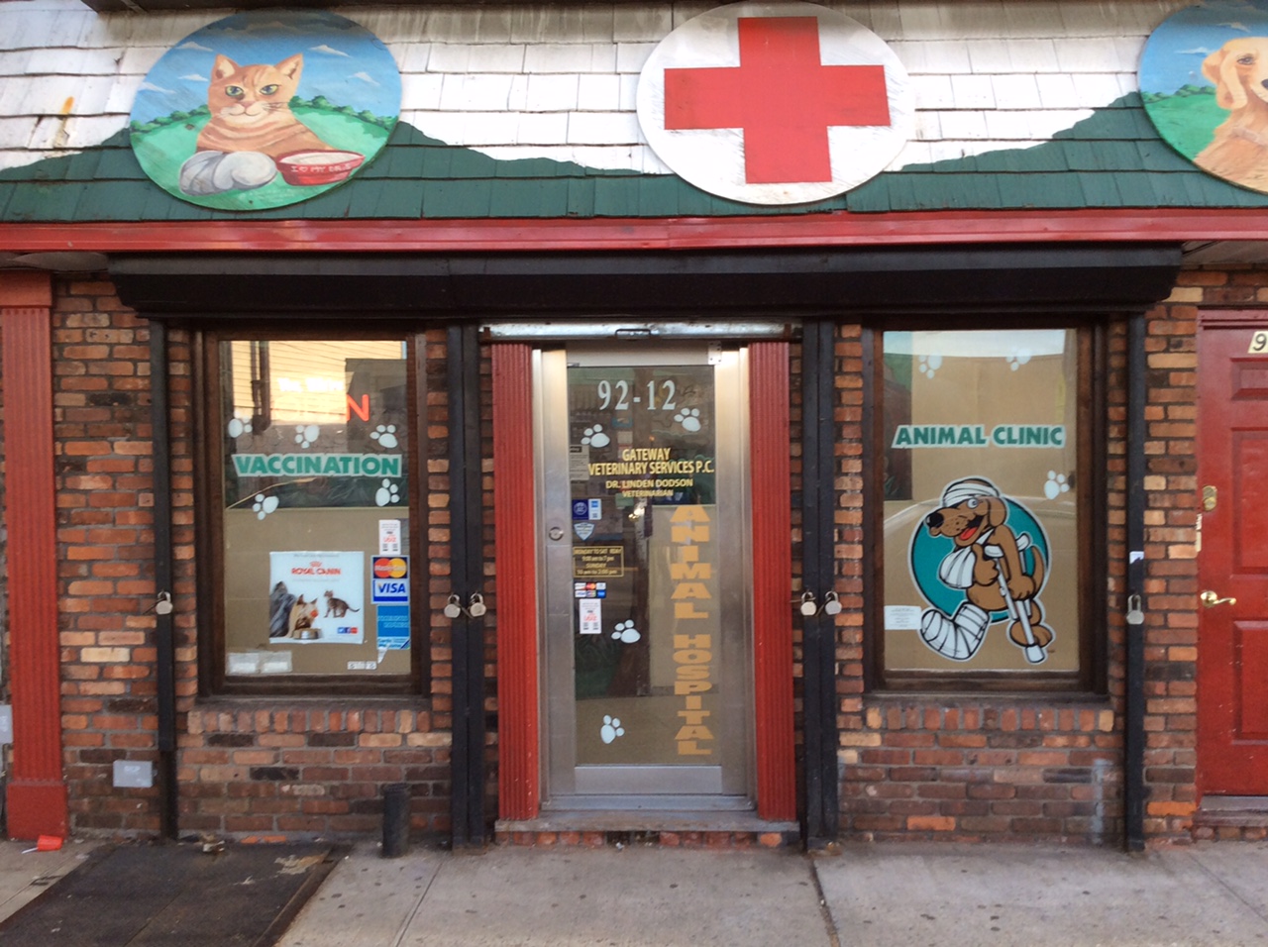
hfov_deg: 56.9
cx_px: 634
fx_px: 1170
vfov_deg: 44.1
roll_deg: -0.4
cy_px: 474
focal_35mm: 32
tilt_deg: -1.2
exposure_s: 1/60
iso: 32
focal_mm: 3.3
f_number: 2.4
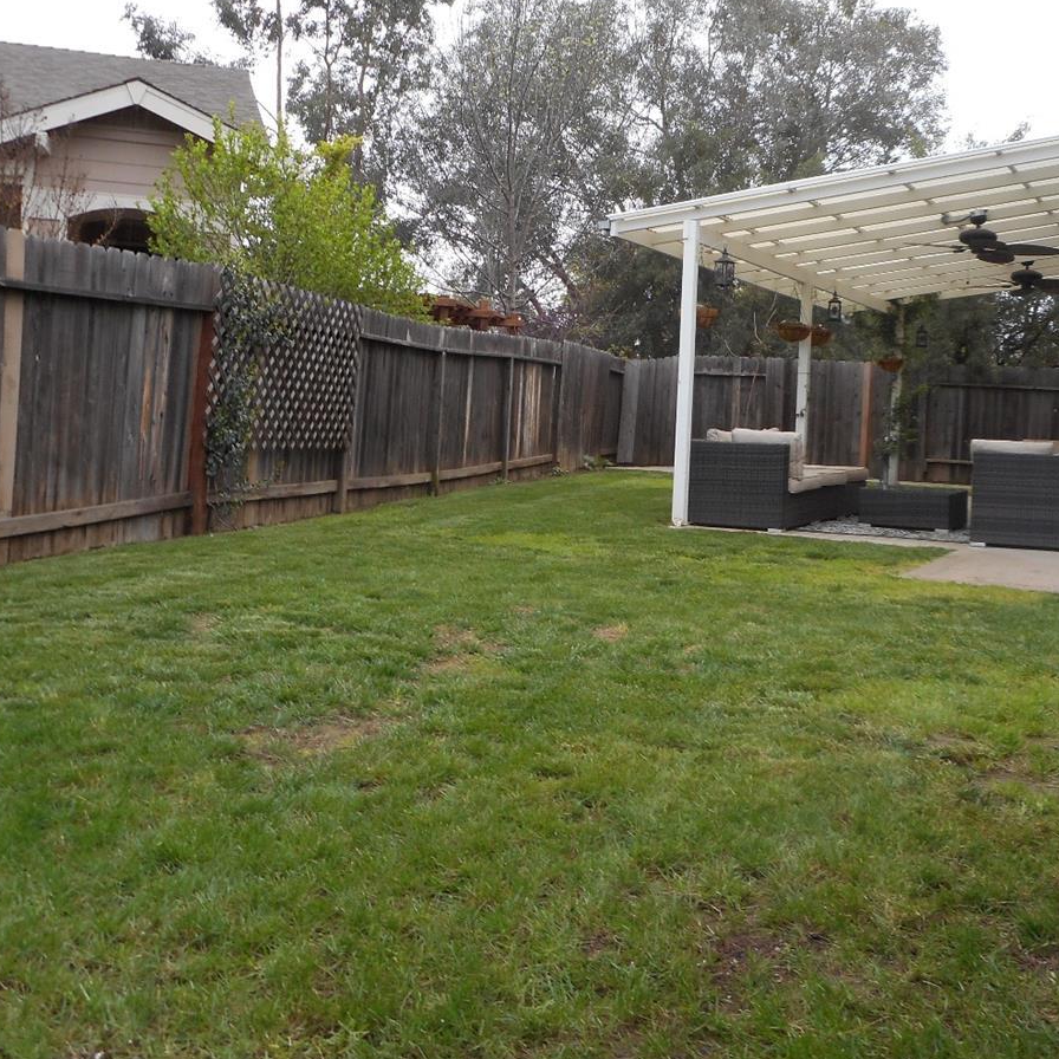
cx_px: 587
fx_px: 1281
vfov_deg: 44.6
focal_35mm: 37
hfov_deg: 44.9
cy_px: 407
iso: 80
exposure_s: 1/40
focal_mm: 4.5
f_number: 3.7
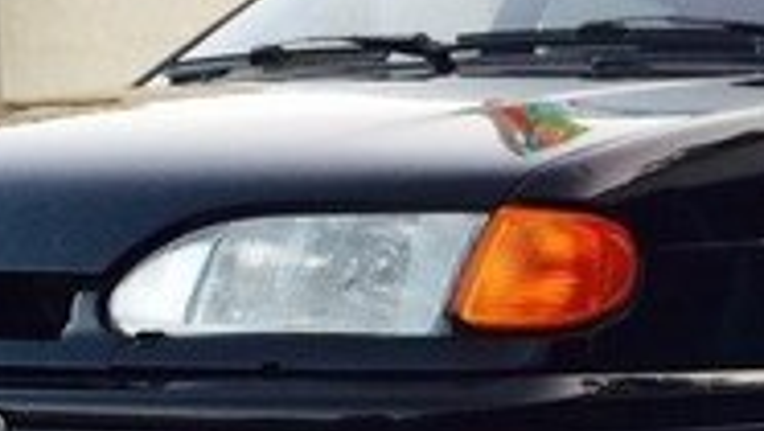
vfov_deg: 10.4
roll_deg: +0.0
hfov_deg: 18.9
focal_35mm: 112
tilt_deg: -8.8
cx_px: 633
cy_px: 688
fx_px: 2271
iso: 32
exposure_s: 1/33
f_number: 2.2
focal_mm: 4.15
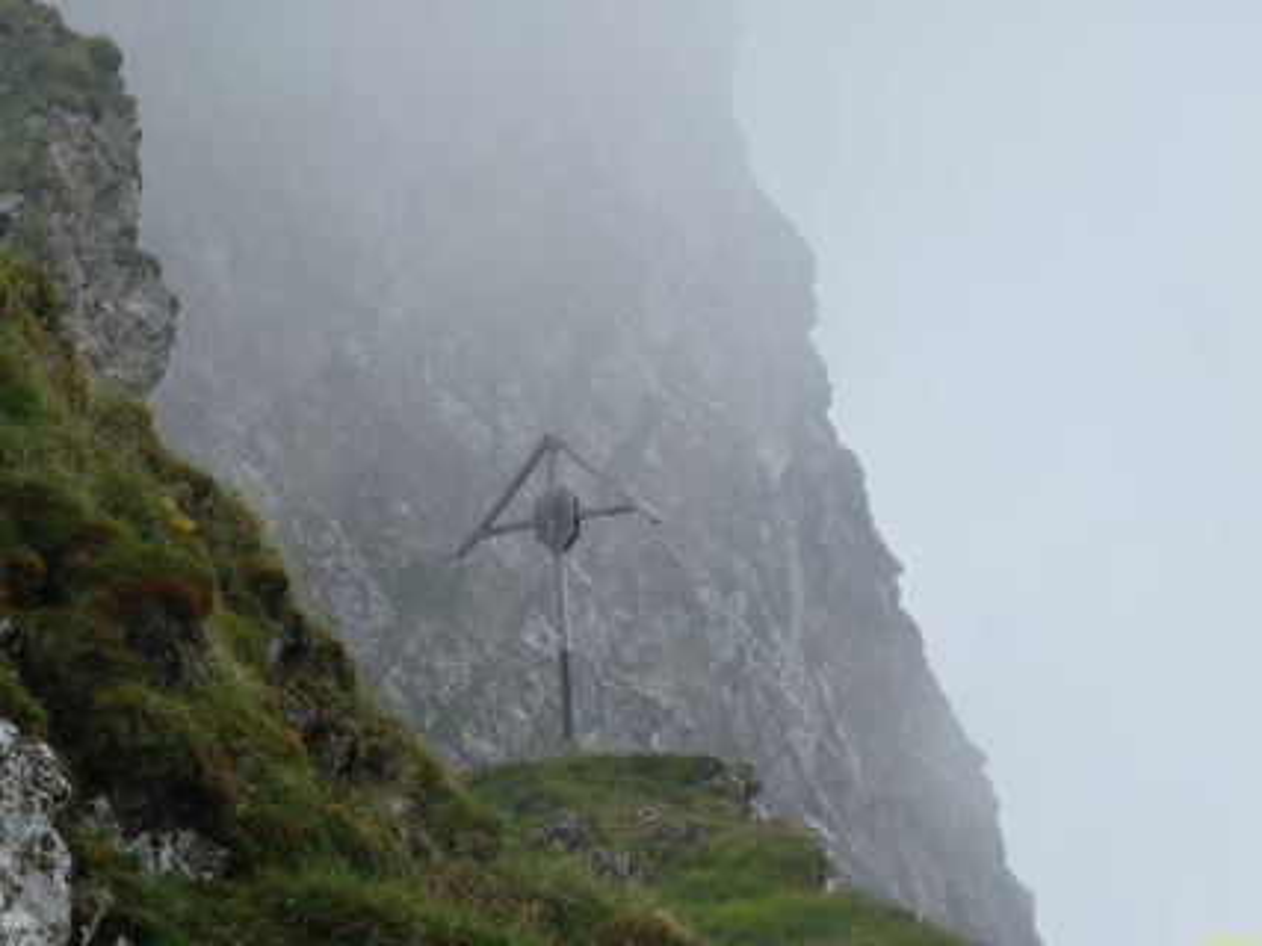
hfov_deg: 5.0
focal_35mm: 400
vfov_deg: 3.7
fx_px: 14579
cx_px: 631
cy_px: 473
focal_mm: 71.7
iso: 80
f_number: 6
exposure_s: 1/200
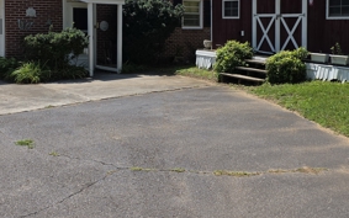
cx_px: 186
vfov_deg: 27.5
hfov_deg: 43.5
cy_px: 49
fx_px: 438
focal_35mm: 46
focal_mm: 6.3
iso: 12
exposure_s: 1/816
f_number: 1.7
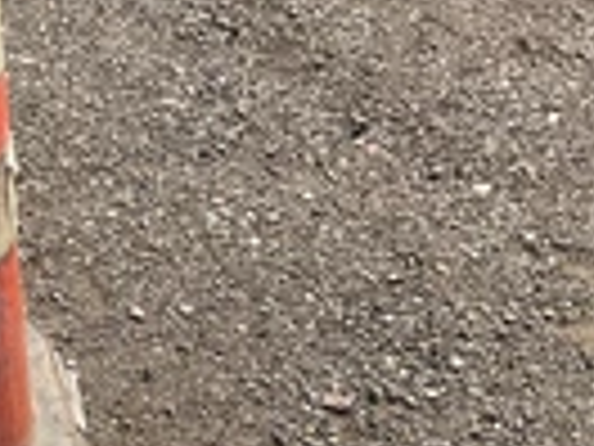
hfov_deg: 20.5
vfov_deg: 16.6
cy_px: 360
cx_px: -162
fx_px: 1510
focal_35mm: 88
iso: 25
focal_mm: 3
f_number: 1.8
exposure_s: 1/770
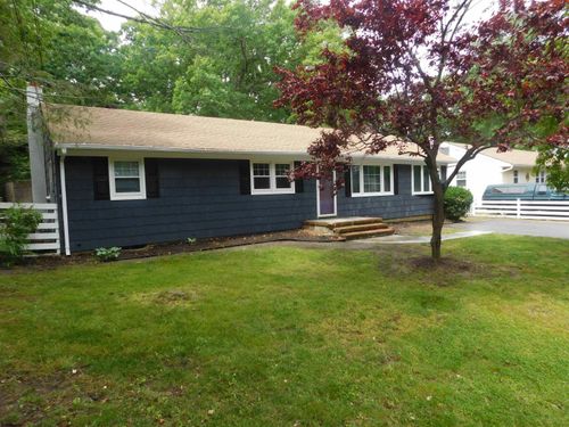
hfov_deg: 73.9
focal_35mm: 23
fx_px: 378
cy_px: 214
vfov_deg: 58.9
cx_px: 284
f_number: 3
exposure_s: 1/500
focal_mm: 4
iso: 125
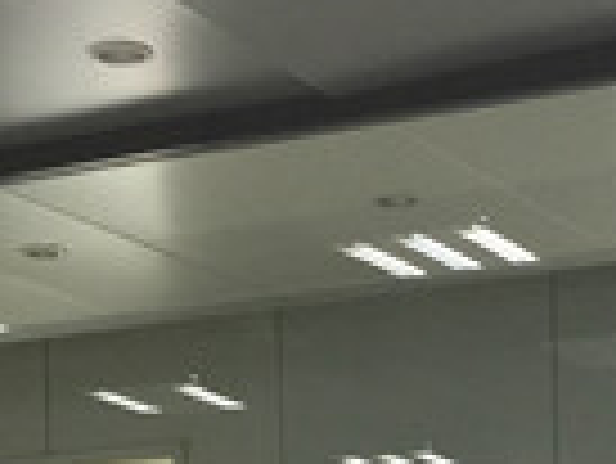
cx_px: 450
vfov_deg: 11.1
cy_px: 779
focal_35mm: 127
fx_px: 2262
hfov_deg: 15.4
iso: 80
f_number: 2.2
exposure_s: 1/17
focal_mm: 4.15
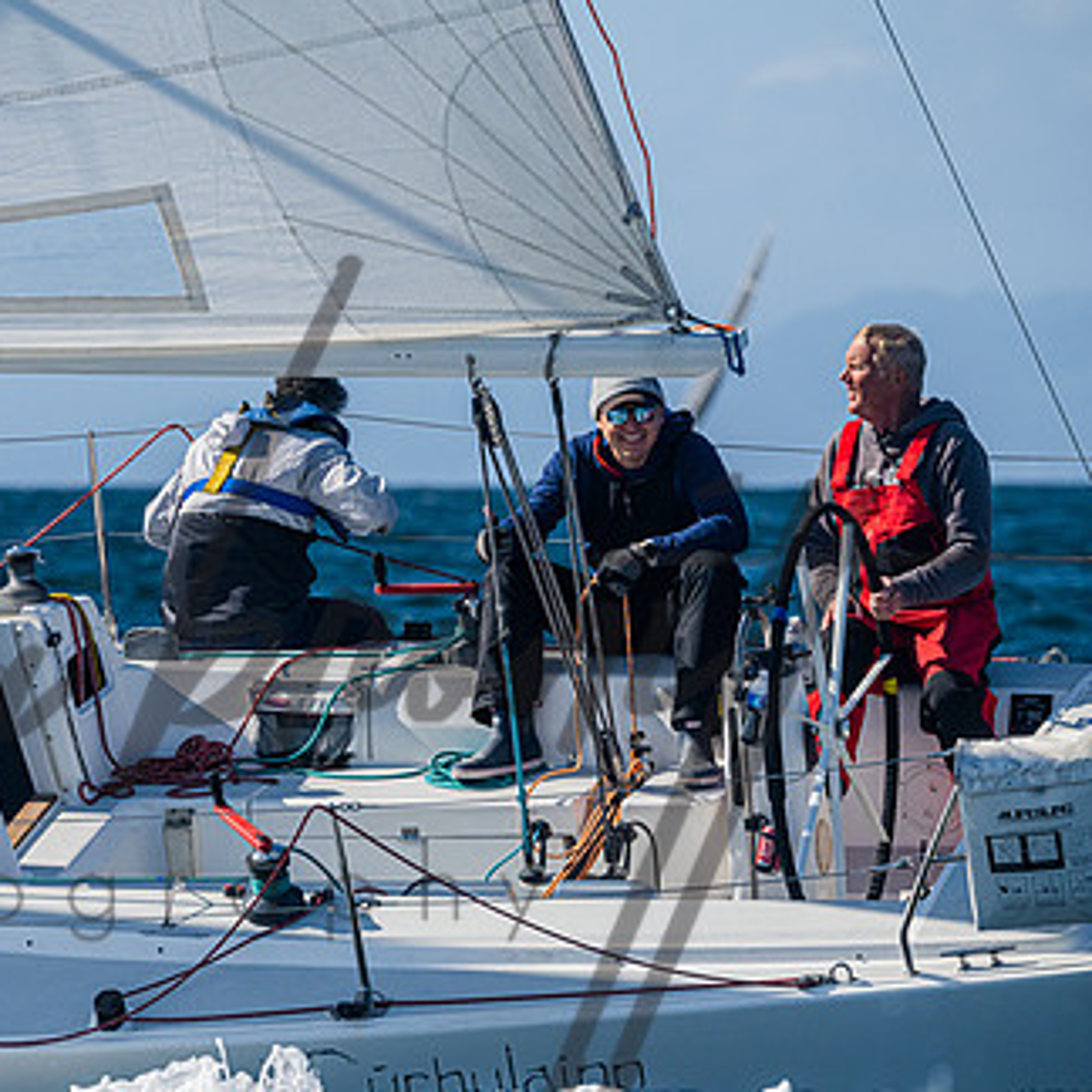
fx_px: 14847
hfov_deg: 4.2
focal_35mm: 416
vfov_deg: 4.2
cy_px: 639
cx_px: 394
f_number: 6.3
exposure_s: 1/6400
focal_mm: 270
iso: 400
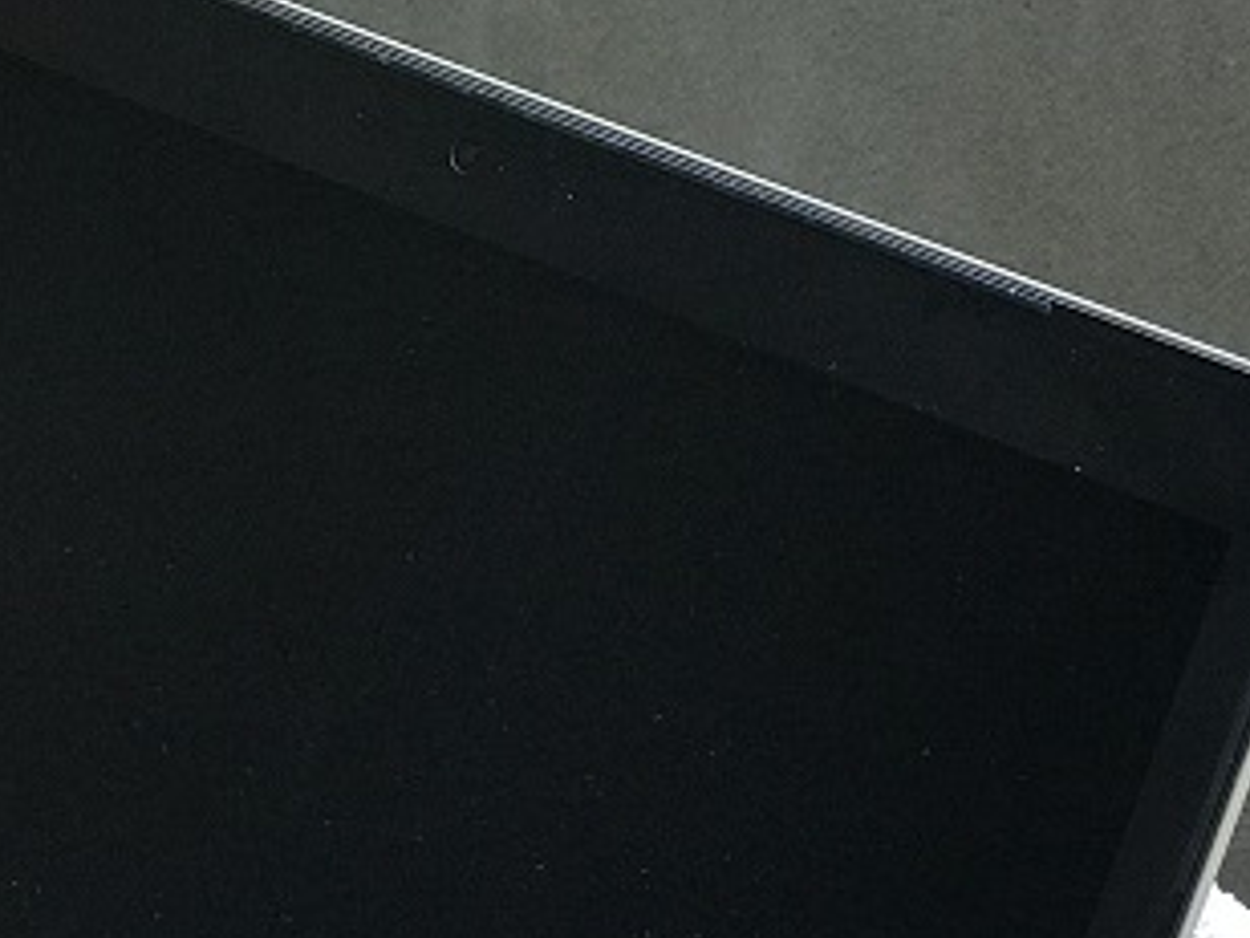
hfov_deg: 10.5
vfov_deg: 7.9
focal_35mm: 185
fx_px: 6680
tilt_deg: -28.2
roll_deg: -2.5
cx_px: -244
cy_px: 1182
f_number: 2.8
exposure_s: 1/50
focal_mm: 6.6
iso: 64
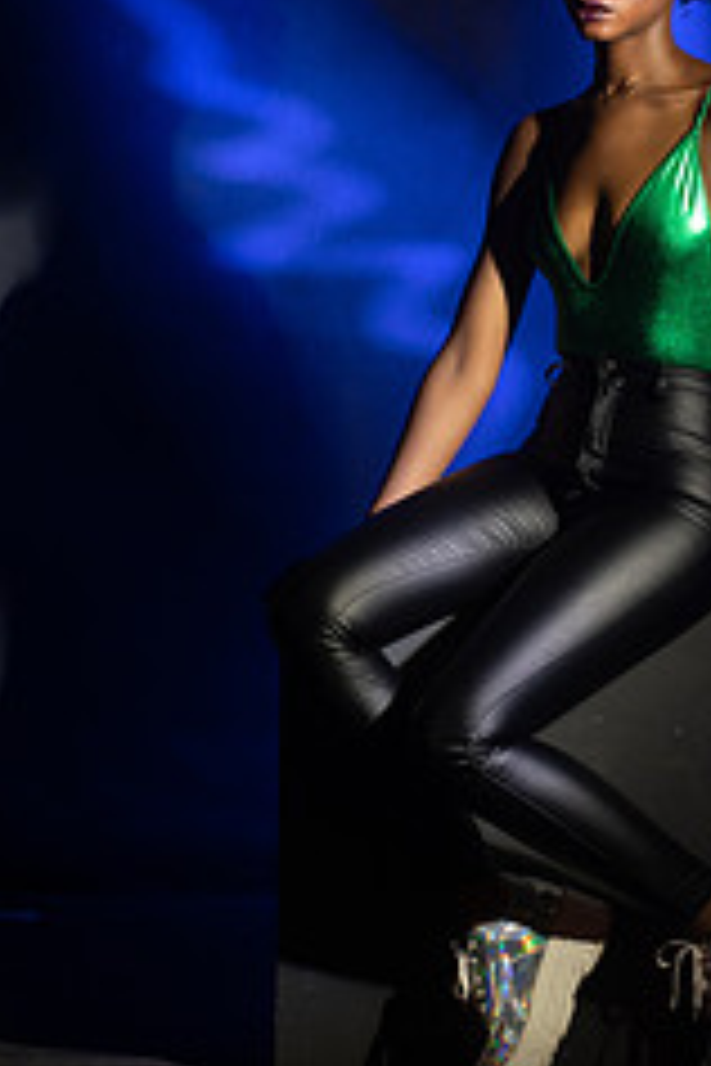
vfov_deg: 16.0
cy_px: 247
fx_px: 3762
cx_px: 594
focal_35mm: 127
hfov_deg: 10.8
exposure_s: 30
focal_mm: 45
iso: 320
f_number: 11
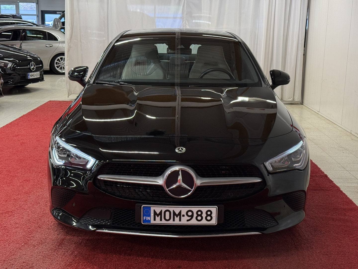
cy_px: 134
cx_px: 179
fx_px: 496
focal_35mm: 48
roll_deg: -0.8
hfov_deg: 39.7
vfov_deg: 30.3
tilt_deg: -11.4
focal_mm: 6.76
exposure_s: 1/111
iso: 80
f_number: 1.78
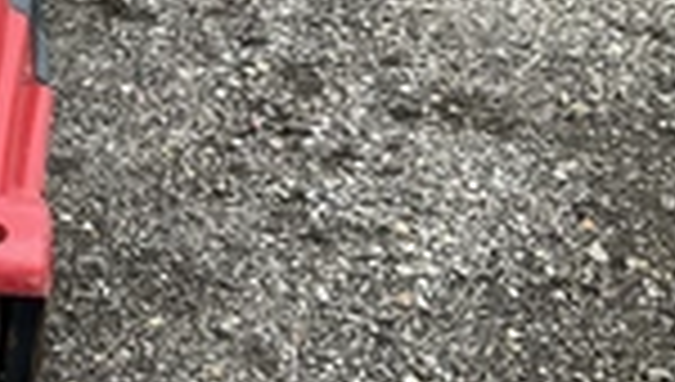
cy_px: -49
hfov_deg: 23.2
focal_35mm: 84
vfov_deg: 14.1
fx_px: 1506
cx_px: -126
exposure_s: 1/122
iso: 32
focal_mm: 3
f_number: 1.8
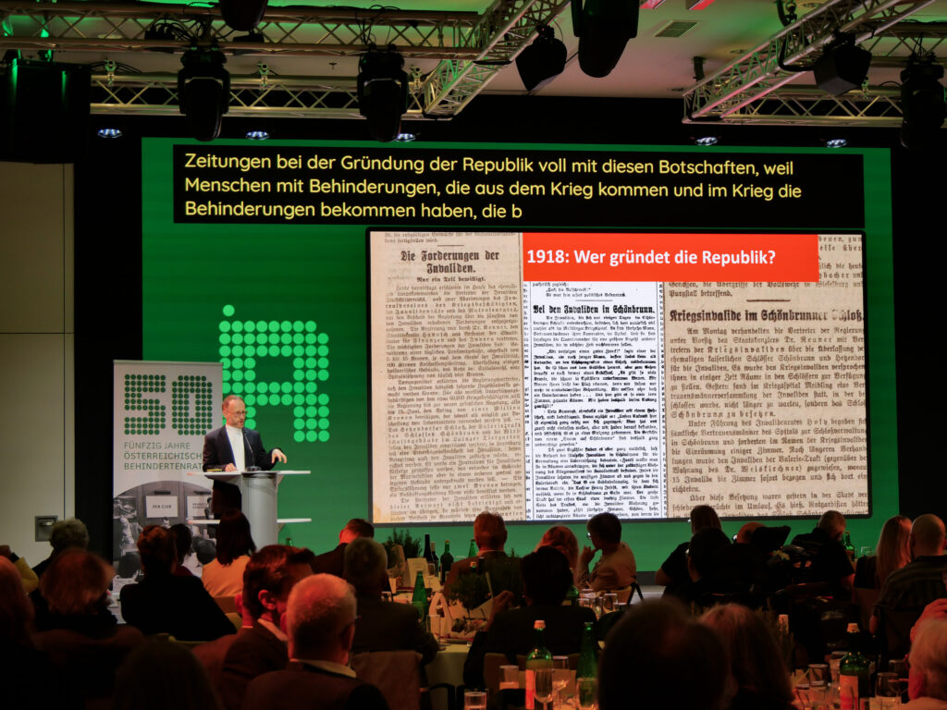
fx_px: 2024
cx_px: 474
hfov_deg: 26.3
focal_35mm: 74
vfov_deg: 19.9
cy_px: 355
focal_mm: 37
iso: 500
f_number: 4.6
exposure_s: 1/80
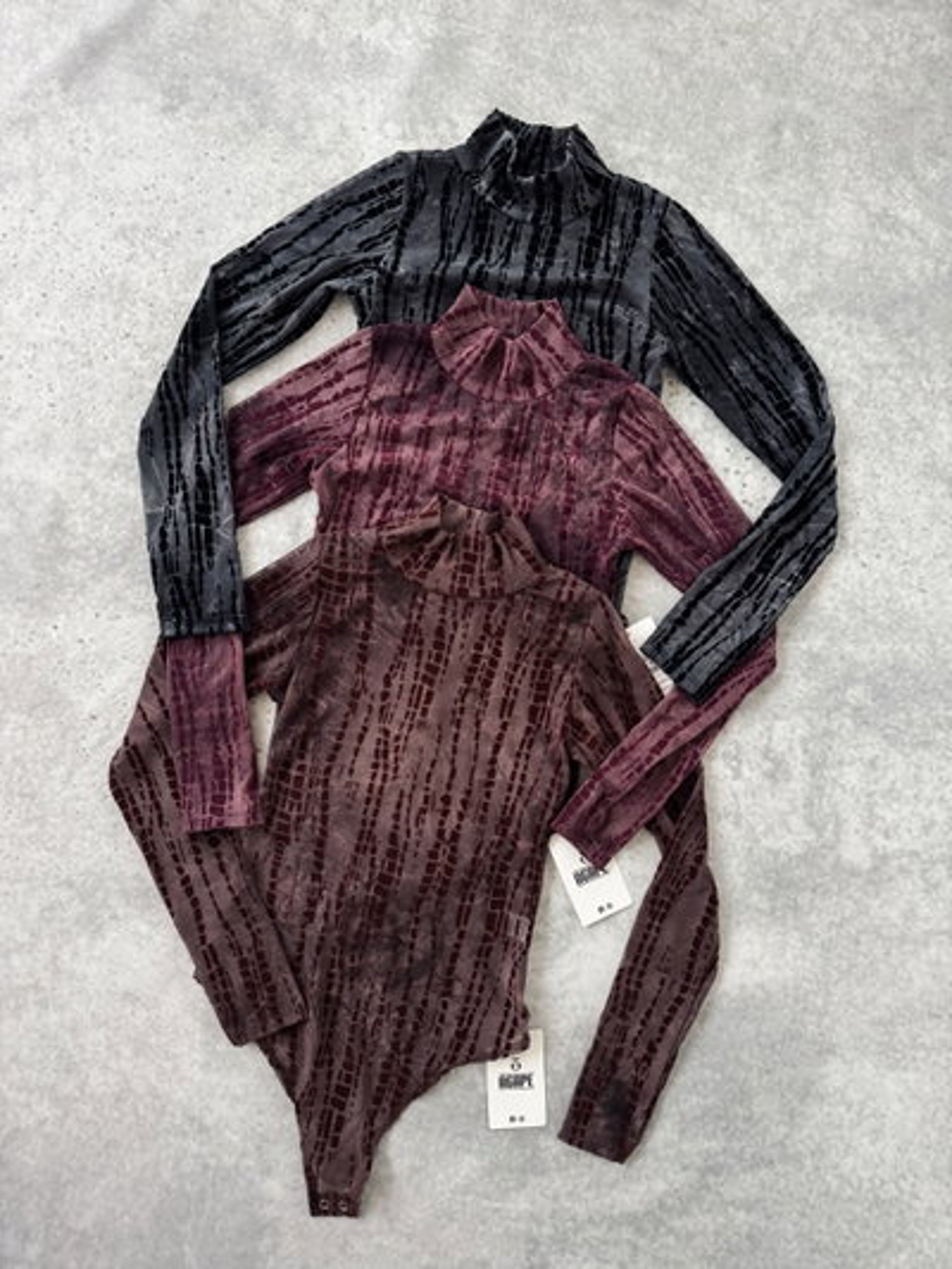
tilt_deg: -87.3
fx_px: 880
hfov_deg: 56.8
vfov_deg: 71.6
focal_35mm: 24
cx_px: 476
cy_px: 634
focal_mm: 6.76
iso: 320
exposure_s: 1/60
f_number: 1.78
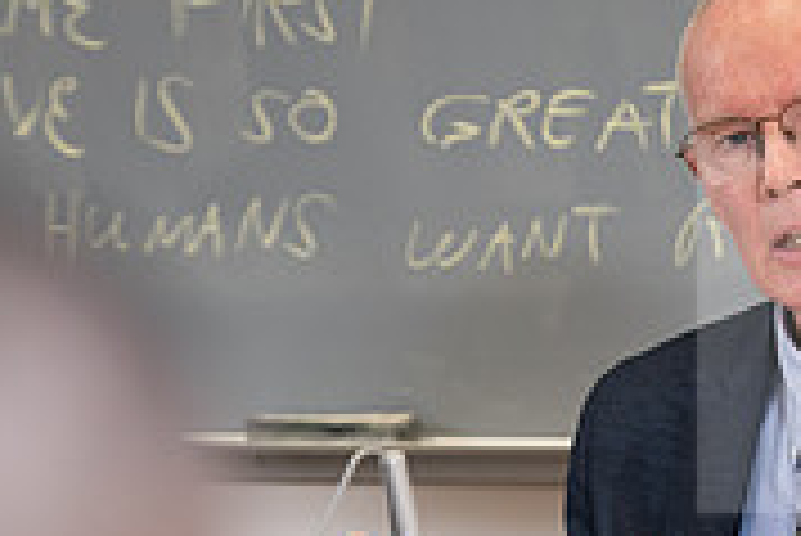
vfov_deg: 3.4
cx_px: 562
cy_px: 682
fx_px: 9063
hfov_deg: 5.1
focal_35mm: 407
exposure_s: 1/200
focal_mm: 125
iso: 640
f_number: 3.2
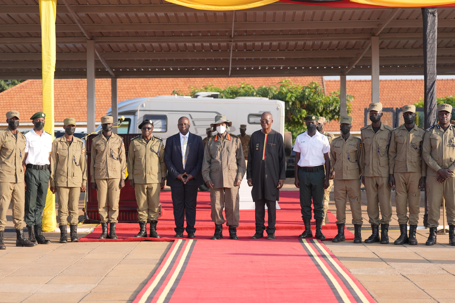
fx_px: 885
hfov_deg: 28.8
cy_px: 152
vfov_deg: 19.5
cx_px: 228
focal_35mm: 70
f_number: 3.2
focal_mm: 70
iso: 500
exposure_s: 1/2500
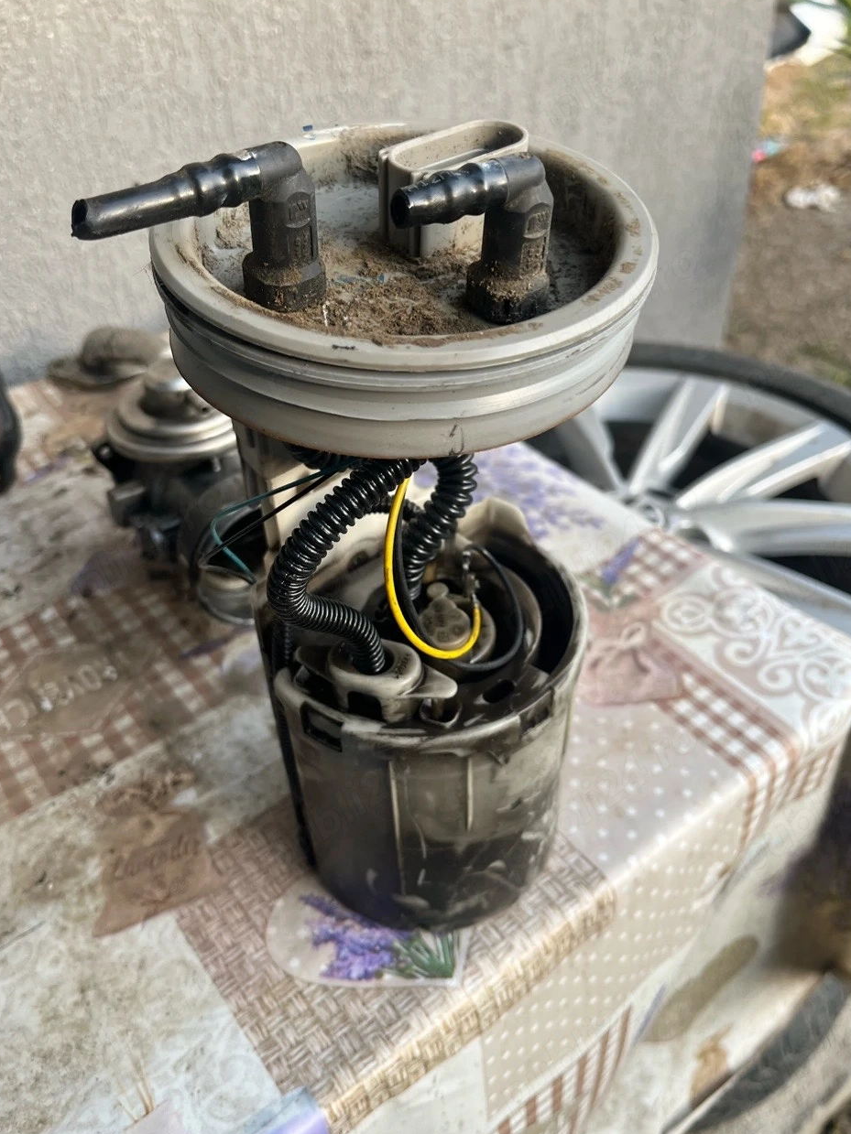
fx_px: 918
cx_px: 422
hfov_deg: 49.7
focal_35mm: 28
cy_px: 598
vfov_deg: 63.4
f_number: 1.6
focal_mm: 5.1
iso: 50
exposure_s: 1/309
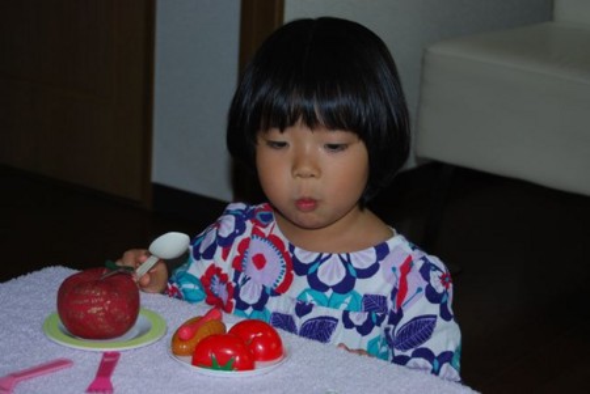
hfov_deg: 24.6
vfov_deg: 16.6
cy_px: 197
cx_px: 295
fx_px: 1353
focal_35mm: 82
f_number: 5.6
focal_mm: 55
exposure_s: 1/60
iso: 200
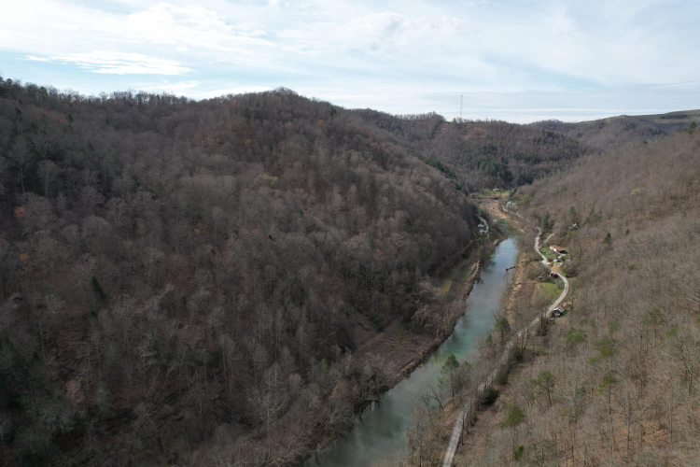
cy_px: 234
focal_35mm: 22
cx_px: 350
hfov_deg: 78.6
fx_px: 428
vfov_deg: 57.2
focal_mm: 8.38
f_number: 2.8
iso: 100
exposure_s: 1/1500
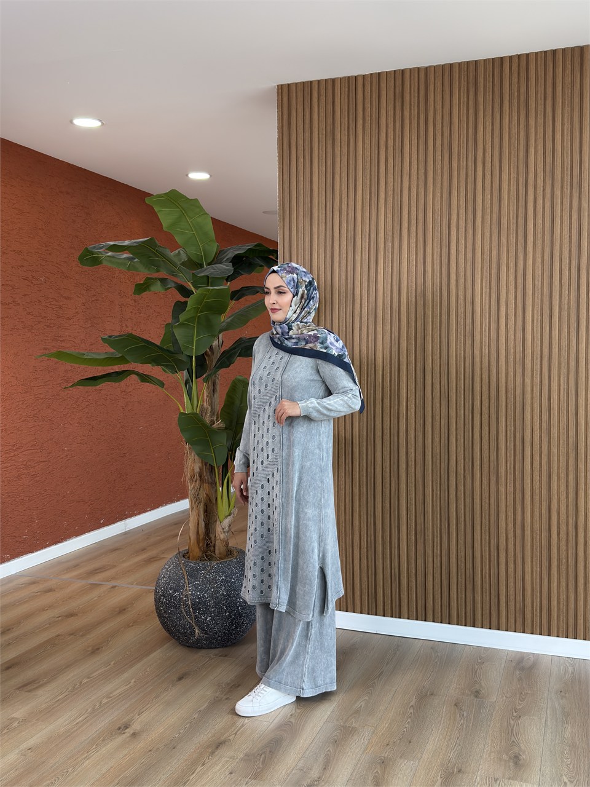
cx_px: 295
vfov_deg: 52.6
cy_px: 394
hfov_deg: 40.7
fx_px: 795
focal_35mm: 35
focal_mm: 6.76
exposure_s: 1/190
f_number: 1.78
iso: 160
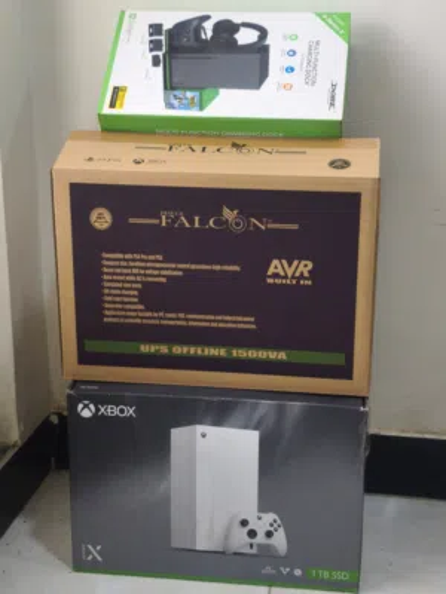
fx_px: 979
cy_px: 297
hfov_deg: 25.7
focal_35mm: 57
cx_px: 223
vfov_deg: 33.8
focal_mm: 6.57
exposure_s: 1/100
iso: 320
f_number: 1.6
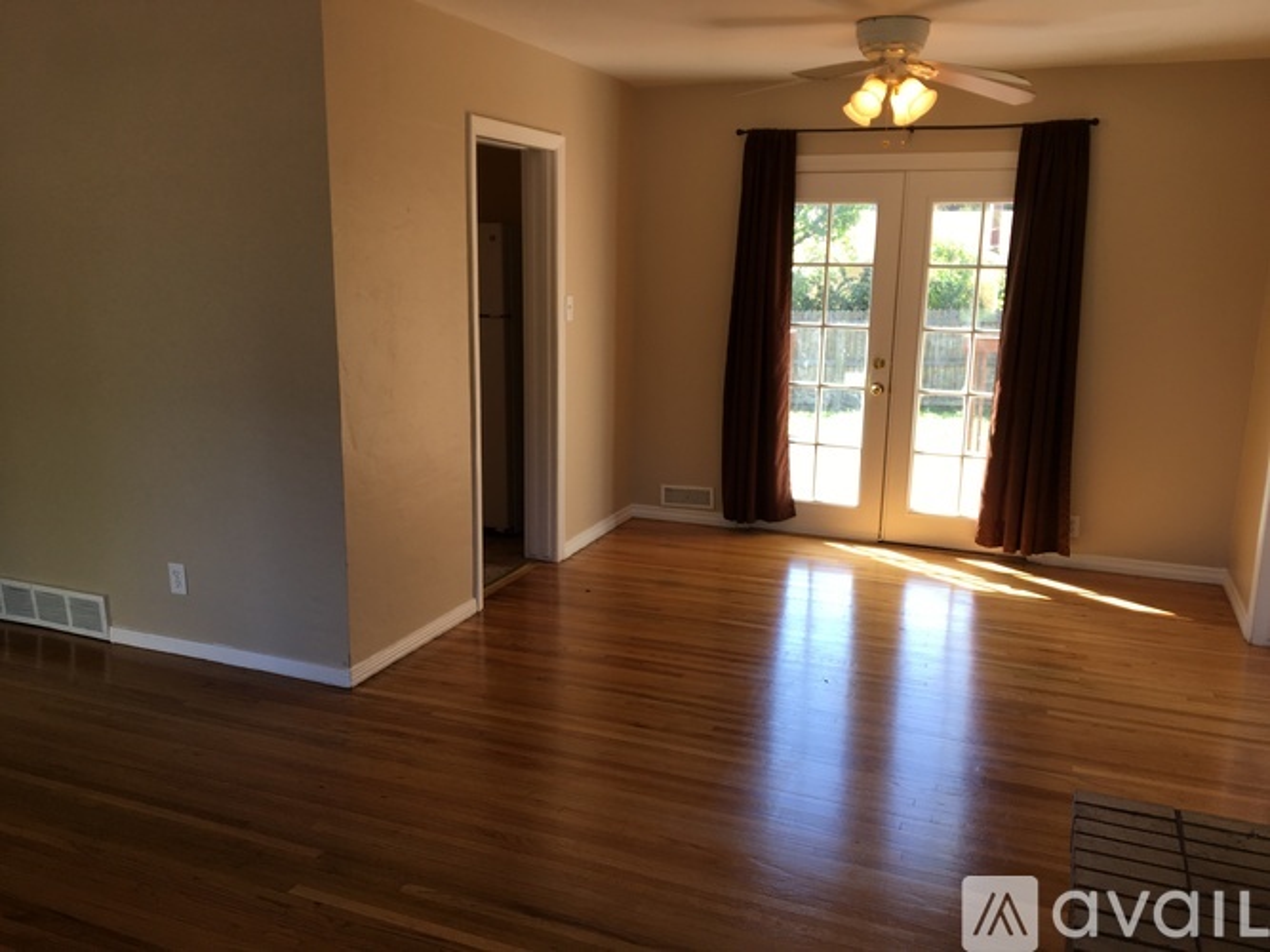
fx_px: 1064
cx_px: 635
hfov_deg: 61.7
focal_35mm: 29
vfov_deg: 48.2
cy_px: 476
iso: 25
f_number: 2.2
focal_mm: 4.15
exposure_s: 1/60
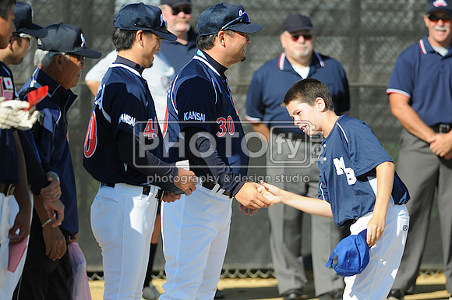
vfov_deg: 3.0
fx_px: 5642
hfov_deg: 4.6
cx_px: 226
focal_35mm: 450
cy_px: 150
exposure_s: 1/1250
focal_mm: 300
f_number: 4
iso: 200
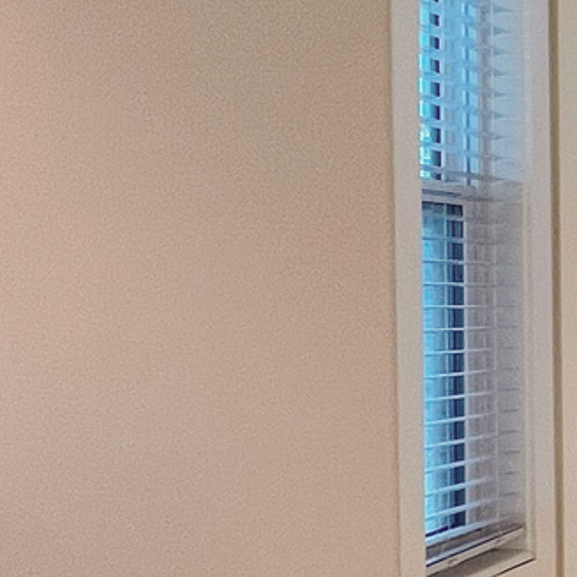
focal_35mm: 72
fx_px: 1358
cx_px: 1357
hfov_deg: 15.1
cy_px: 293
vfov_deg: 24.0
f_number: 1.8
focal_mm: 1.57
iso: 100
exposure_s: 1/120
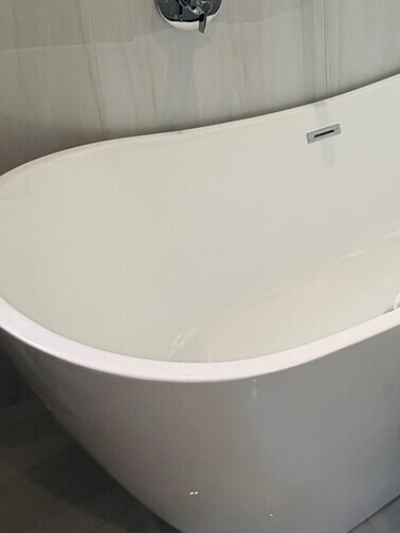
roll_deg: +0.8
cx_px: 360
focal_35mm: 40
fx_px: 616
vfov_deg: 41.0
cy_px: 4
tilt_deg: -14.5
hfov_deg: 34.0
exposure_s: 1/120
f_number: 2.2
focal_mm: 2.22
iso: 200
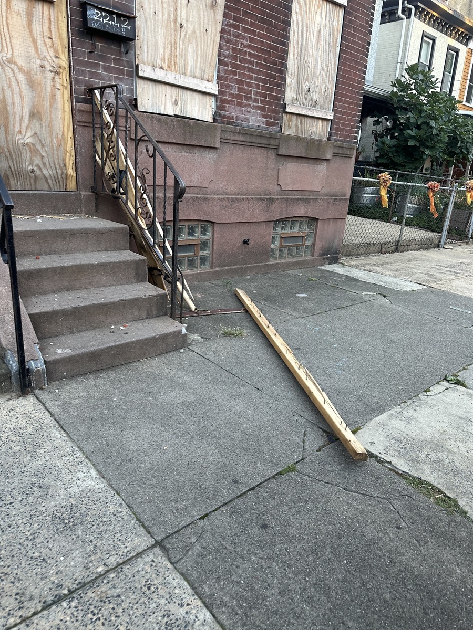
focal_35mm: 24
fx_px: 437
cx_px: 236
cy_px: 315
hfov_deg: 56.8
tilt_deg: -14.7
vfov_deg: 71.6
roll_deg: -0.4
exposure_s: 1/121
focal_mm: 6.86
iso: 125
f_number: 1.78
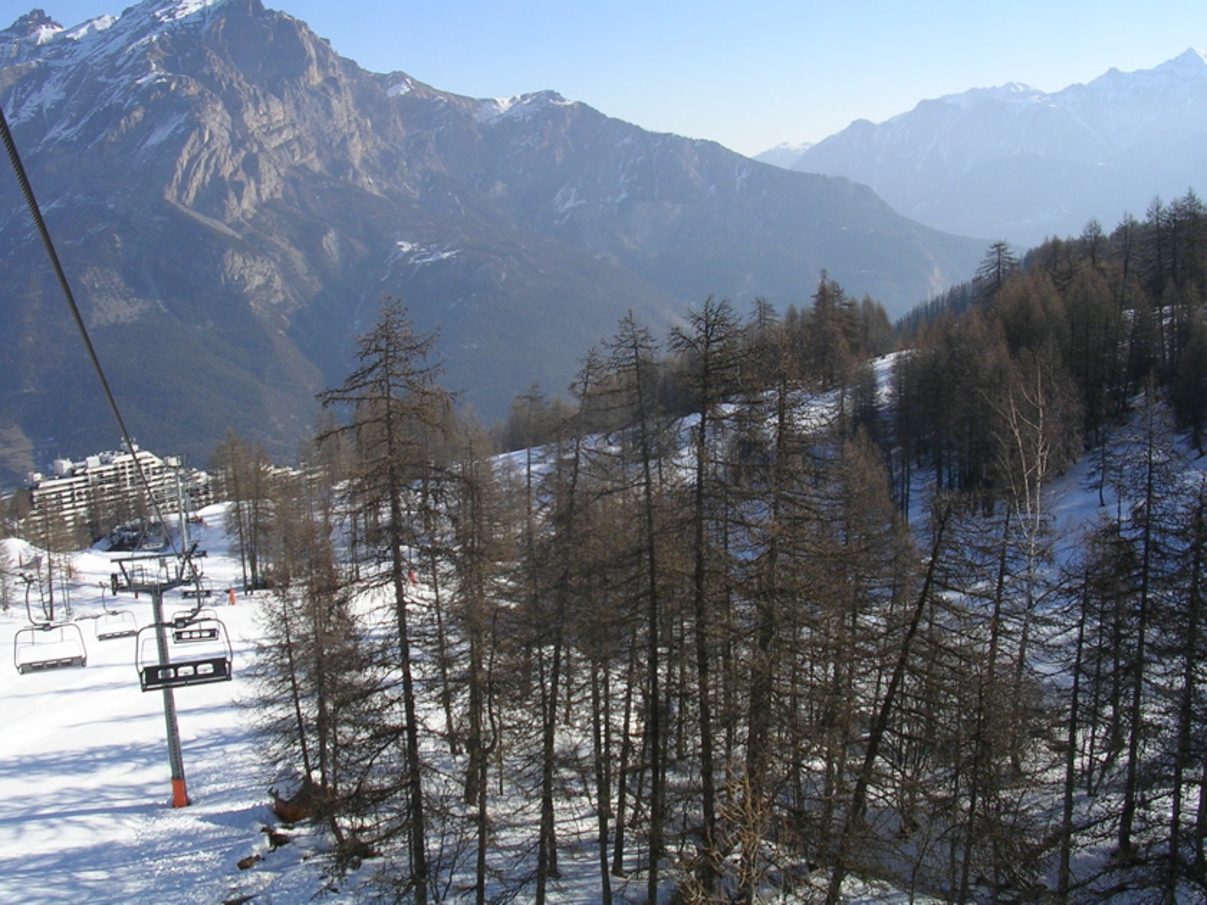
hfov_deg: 49.0
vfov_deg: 37.7
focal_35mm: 38
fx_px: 1325
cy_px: 452
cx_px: 604
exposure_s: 1/290
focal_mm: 5.8
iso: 50
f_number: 5.6
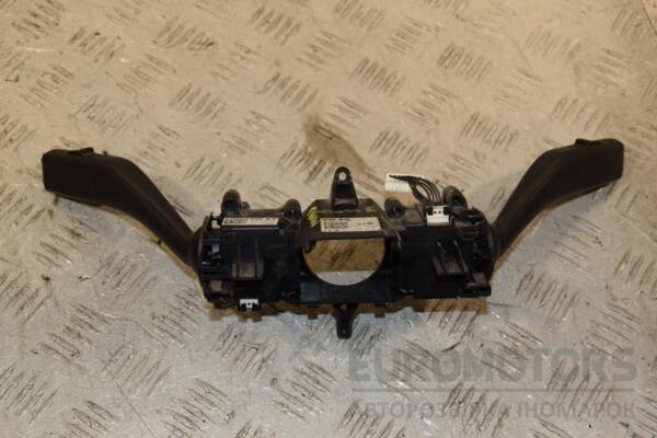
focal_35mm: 57
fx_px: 1040
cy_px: 219
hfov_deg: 35.1
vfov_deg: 23.8
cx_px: 328
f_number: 8
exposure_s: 1/200
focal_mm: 38
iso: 800
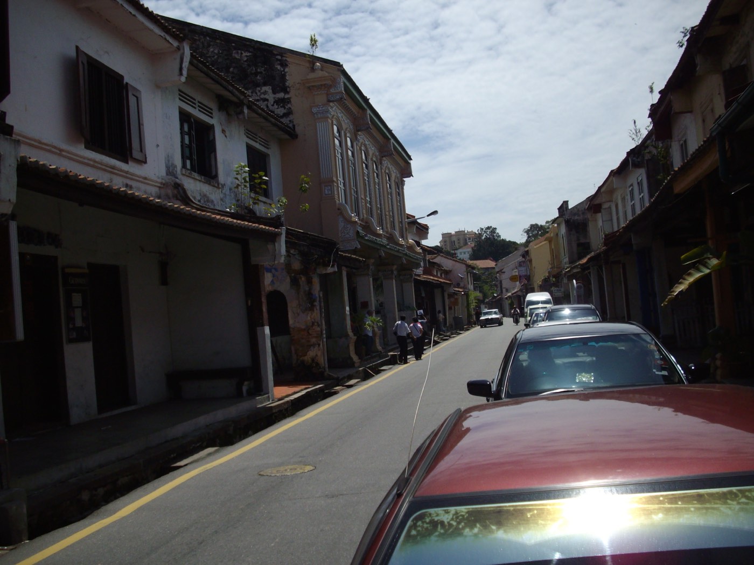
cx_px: 377
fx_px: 806
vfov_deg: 38.7
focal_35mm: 37
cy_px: 282
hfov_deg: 50.1
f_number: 5.6
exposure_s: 1/800
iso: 80
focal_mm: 6.2
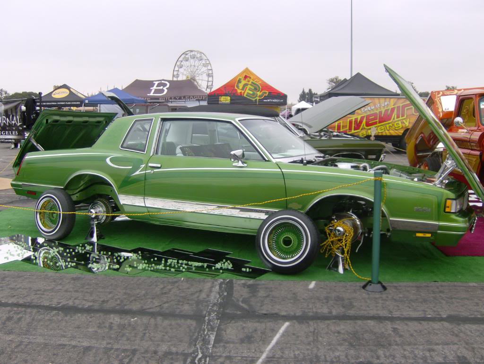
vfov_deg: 39.7
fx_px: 504
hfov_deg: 51.3
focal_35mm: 36
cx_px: 242
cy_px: 182
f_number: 2.8
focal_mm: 6
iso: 100
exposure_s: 1/447
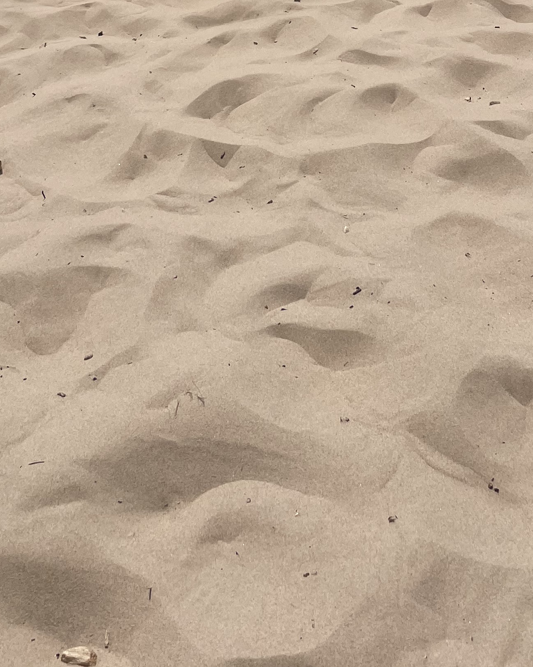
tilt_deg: -26.9
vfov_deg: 26.5
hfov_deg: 24.2
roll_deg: +2.8
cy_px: -146
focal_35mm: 63
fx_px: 1242
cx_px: 273
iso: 32
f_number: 1.6
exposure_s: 1/9091
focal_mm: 4.2
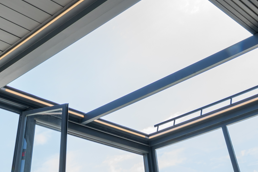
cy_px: -53
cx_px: 101
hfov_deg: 45.1
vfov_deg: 26.4
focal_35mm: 43
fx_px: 308
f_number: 22
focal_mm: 16
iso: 250
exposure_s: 1/25
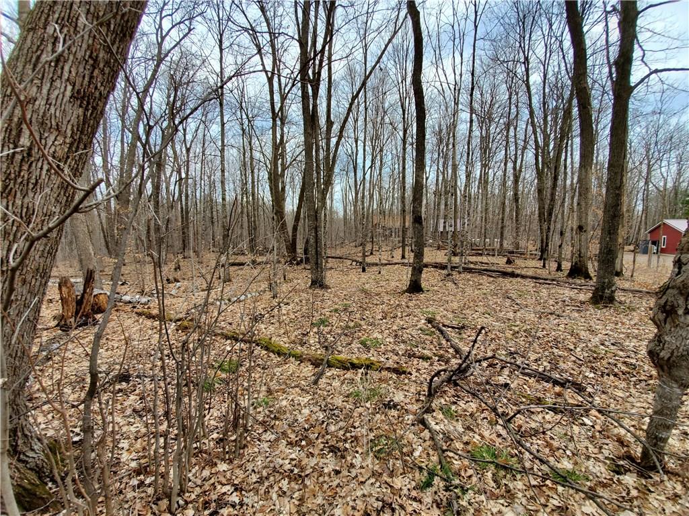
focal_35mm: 13
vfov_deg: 89.9
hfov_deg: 106.2
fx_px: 259
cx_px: 344
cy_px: 258
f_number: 2.2
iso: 50
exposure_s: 1/306
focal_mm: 1.8
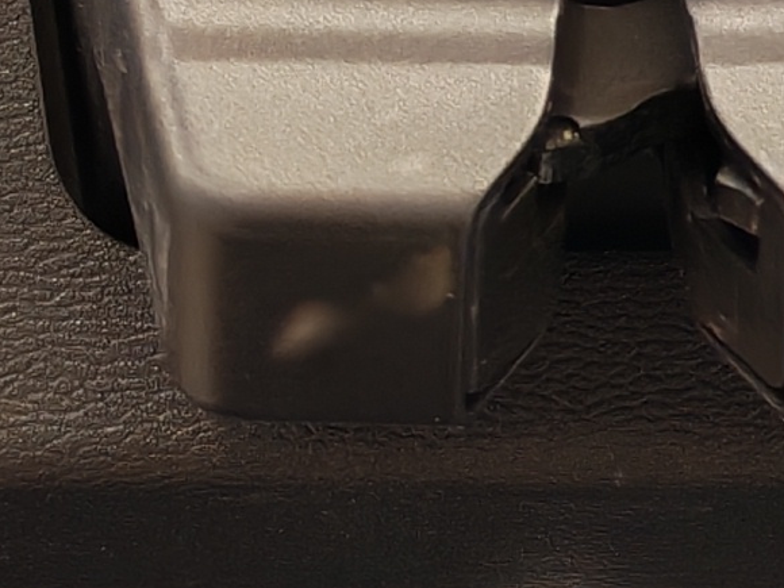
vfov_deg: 7.0
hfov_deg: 9.3
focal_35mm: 212
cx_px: 516
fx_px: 4801
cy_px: 219
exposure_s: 1/100
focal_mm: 6.12
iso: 1000
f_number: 1.9
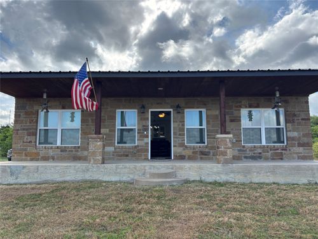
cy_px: 120
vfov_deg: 53.1
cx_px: 159
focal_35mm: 26
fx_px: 239
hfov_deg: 67.3
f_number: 1.6
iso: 50
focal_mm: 5.96
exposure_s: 1/2778
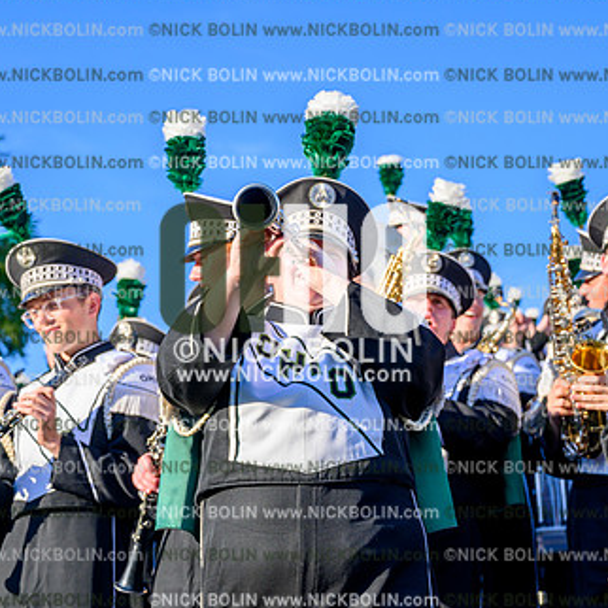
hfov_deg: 23.1
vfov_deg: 23.1
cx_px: 293
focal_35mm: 75
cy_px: 293
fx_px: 1490
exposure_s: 1/640
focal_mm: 49
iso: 125
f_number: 4
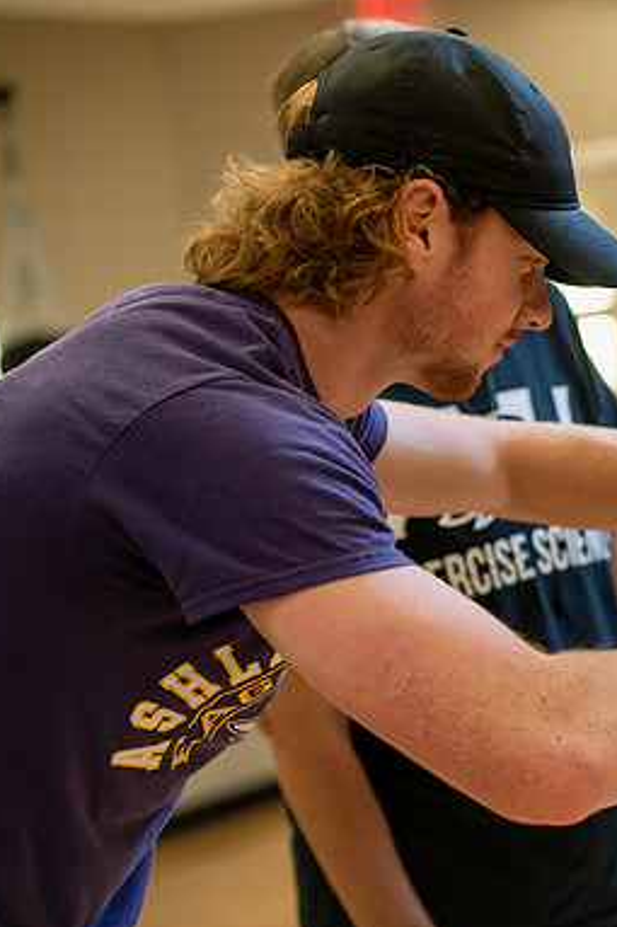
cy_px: 464
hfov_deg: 12.7
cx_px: 670
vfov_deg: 19.3
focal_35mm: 106
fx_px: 2727
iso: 500
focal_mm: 70
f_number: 3.2
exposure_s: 1/160
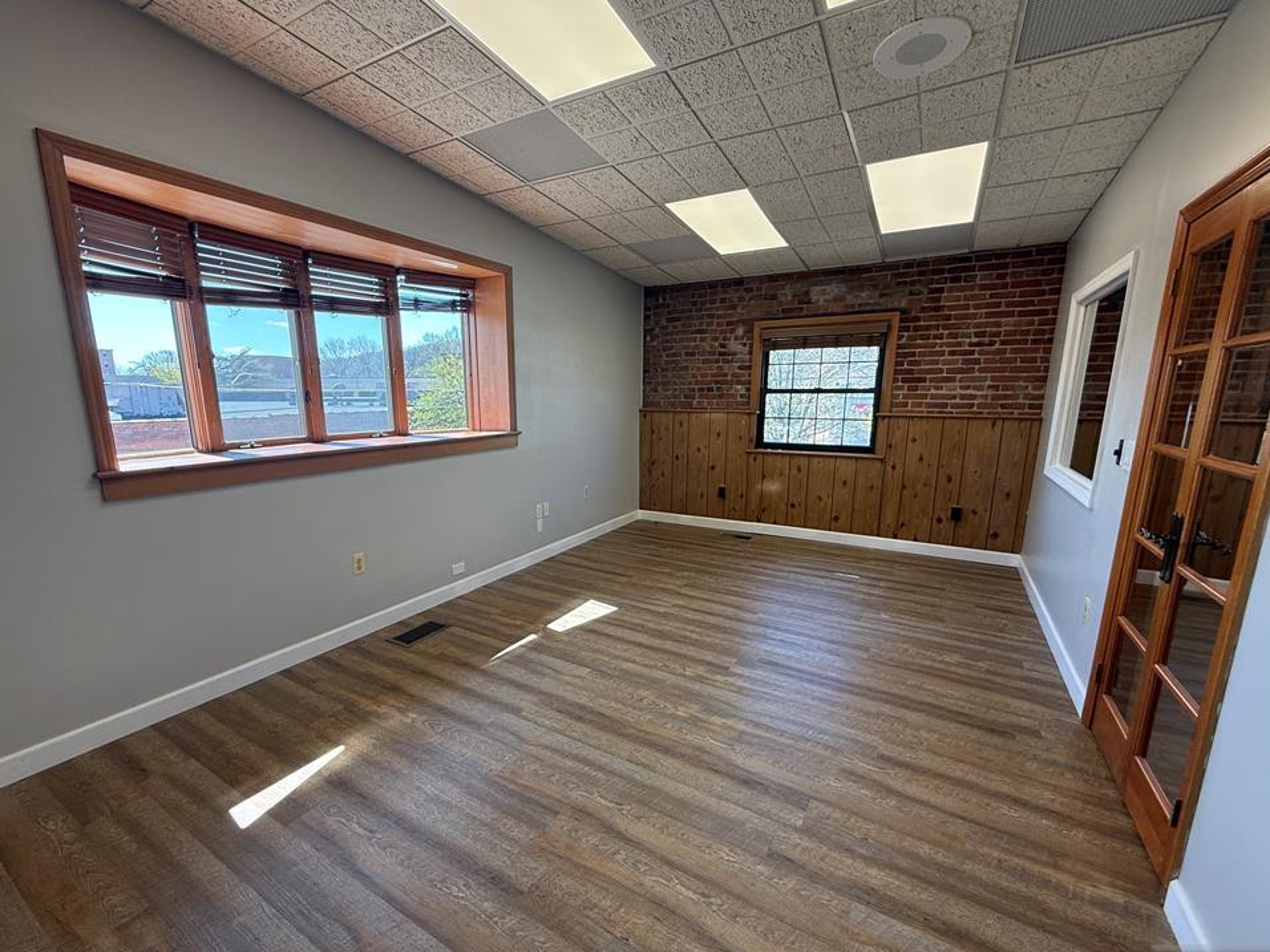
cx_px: 606
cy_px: 499
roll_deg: -0.2
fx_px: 550
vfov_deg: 81.7
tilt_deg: -10.3
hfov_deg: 98.1
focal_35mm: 15
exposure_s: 1/120
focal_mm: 2.22
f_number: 2.2
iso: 64
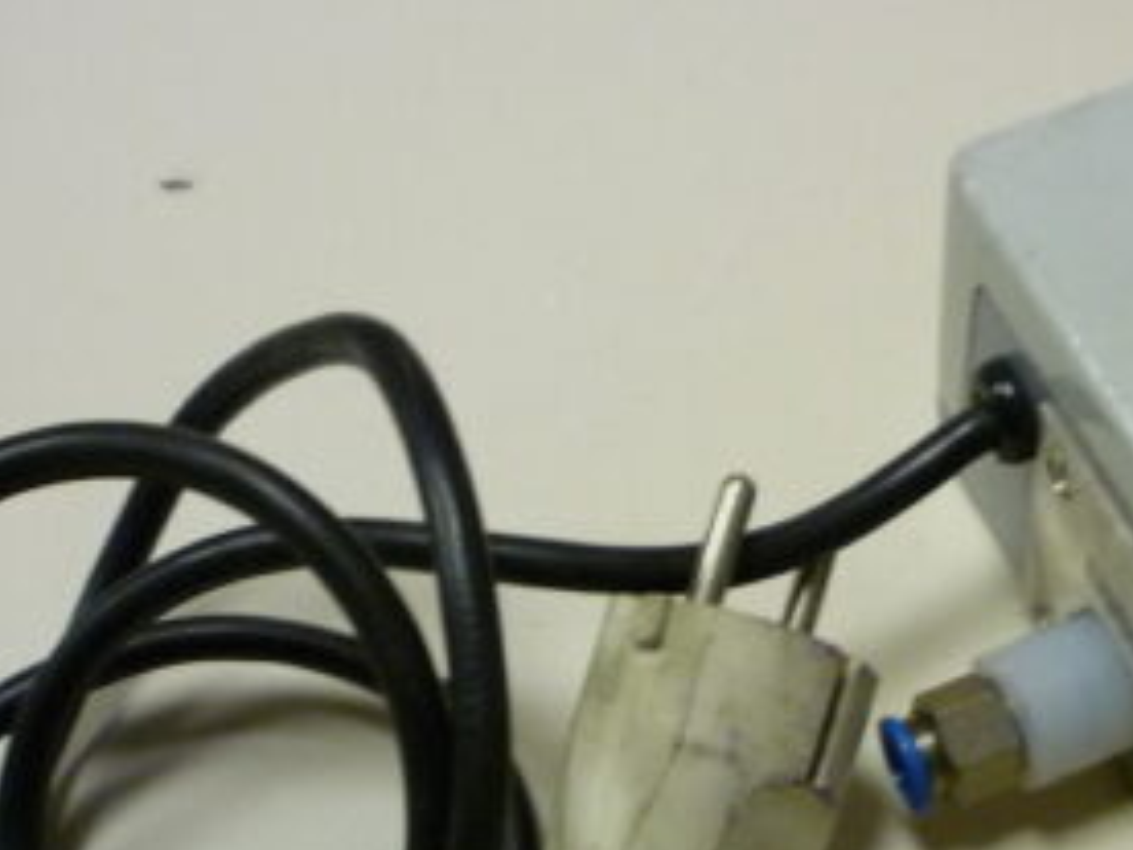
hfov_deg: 30.3
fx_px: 2062
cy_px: 682
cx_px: 833
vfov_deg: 23.0
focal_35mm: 63
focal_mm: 5.2
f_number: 3.3
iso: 320
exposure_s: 1/30
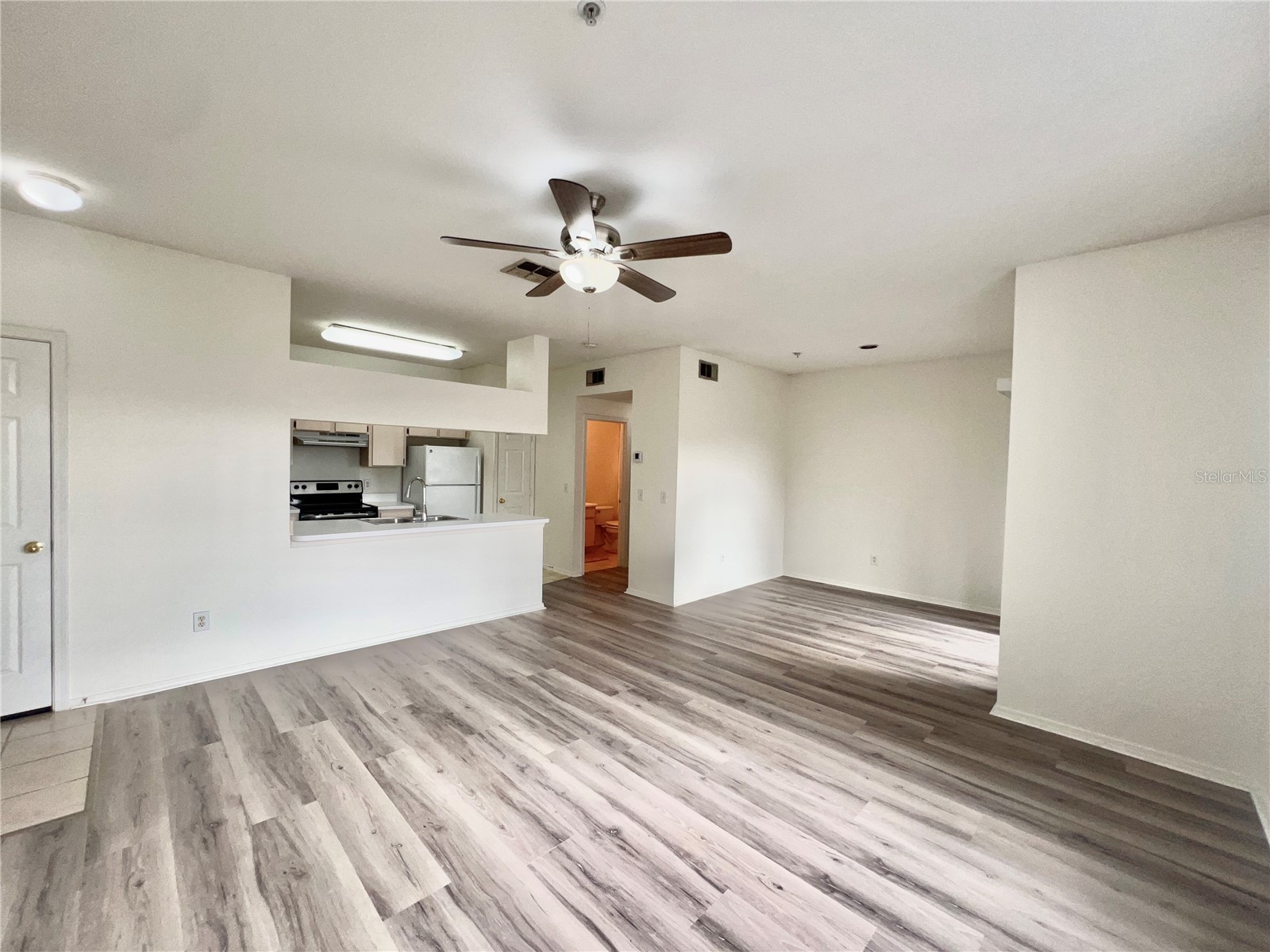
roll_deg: -1.3
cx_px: 635
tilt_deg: -2.4
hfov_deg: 106.2
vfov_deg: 89.9
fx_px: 477
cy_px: 476
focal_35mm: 13
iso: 50
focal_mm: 1.57
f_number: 1.8
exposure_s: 1/120
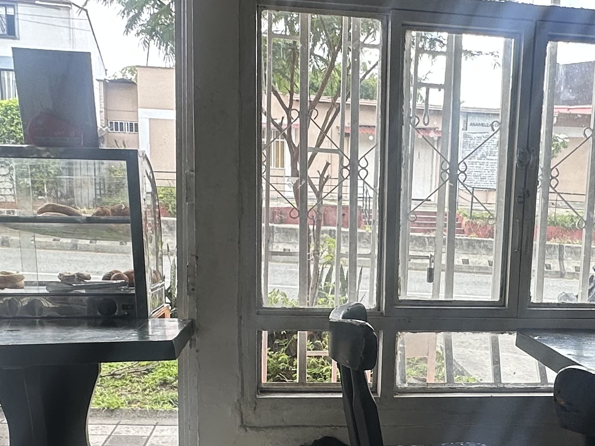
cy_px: 356
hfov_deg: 40.6
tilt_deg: -10.4
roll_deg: -2.7
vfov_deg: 30.7
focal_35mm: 46
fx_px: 791
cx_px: 410
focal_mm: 2.22
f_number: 2.2
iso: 50
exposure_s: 1/138
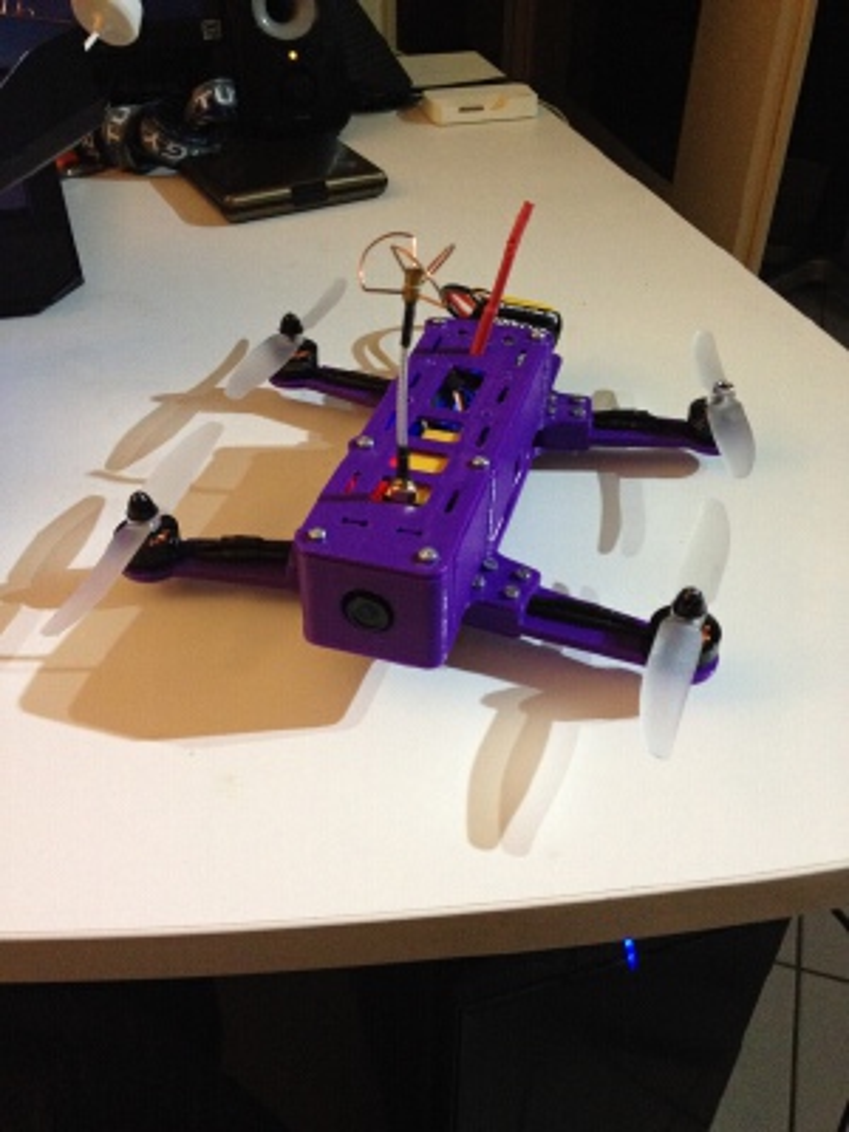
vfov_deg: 52.6
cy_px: 566
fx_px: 1145
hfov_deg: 40.7
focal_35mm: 35
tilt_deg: -38.1
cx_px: 424
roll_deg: -0.6
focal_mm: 4.28
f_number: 2.4
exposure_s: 1/20
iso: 320
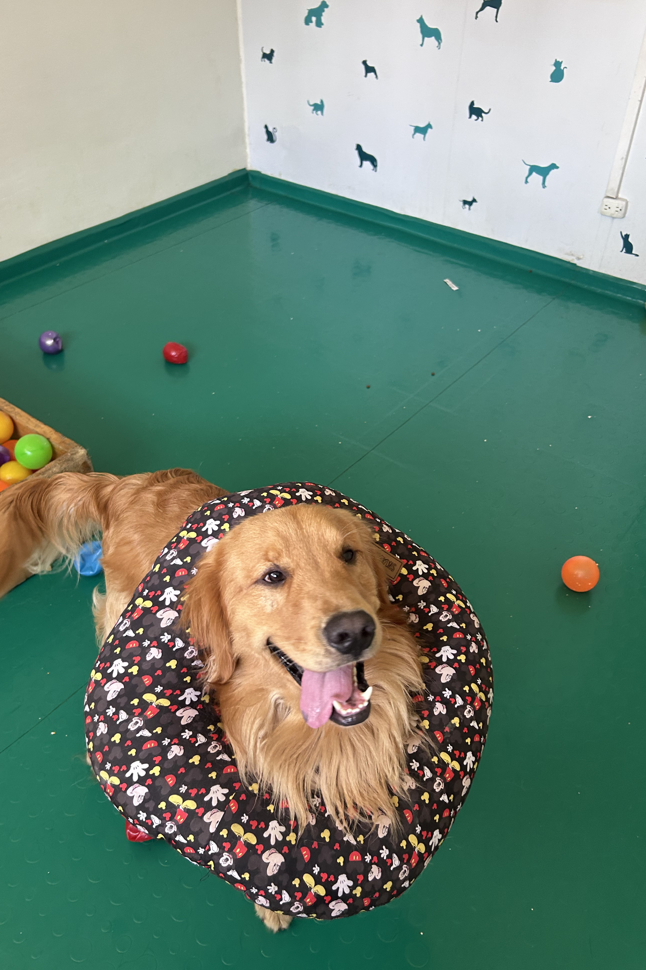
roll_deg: +2.9
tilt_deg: -41.0
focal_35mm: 28
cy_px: 477
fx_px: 754
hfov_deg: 46.4
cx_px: 312
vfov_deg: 65.5
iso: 125
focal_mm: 5.7
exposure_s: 1/110
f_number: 1.5
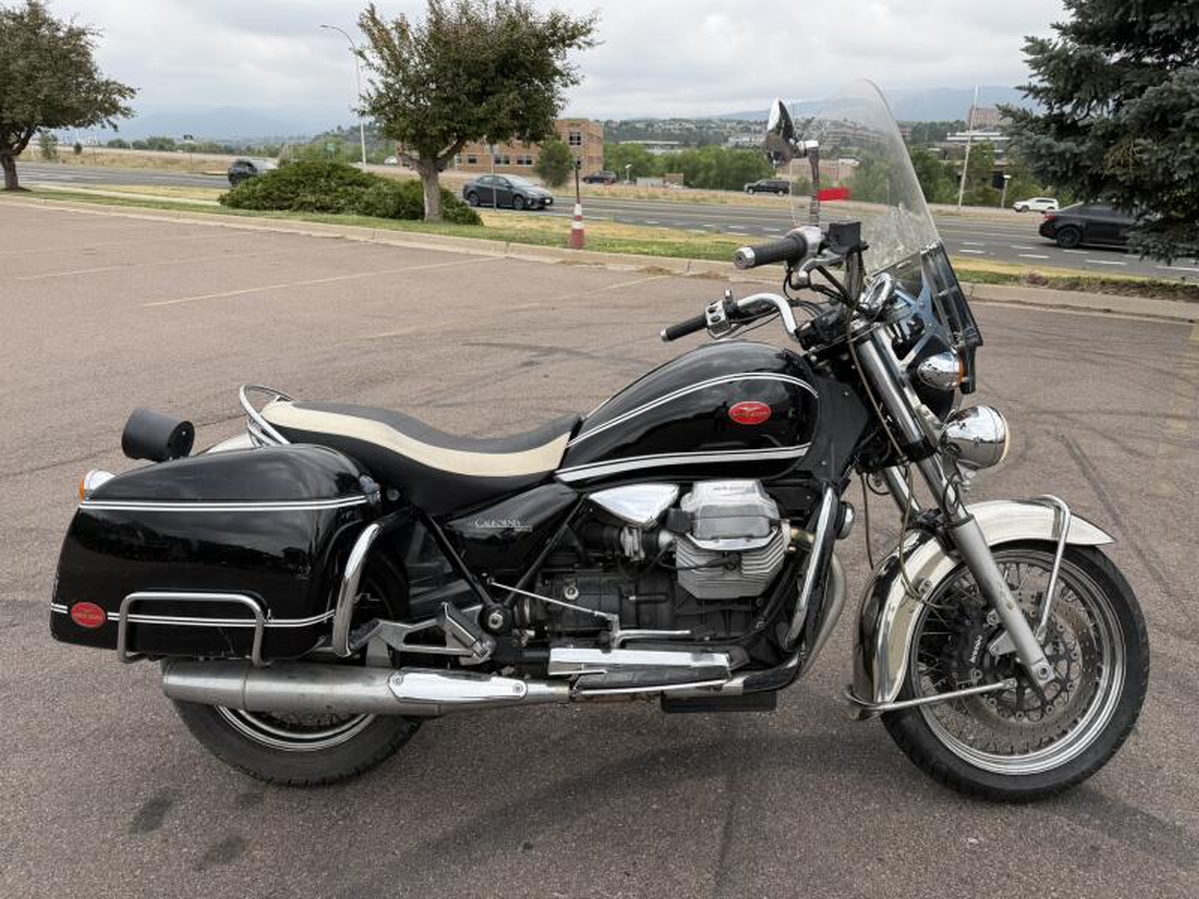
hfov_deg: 71.6
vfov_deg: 56.8
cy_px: 450
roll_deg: -1.0
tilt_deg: -19.8
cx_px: 600
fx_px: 831
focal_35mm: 24
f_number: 1.78
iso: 80
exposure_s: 1/2445
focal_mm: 6.76
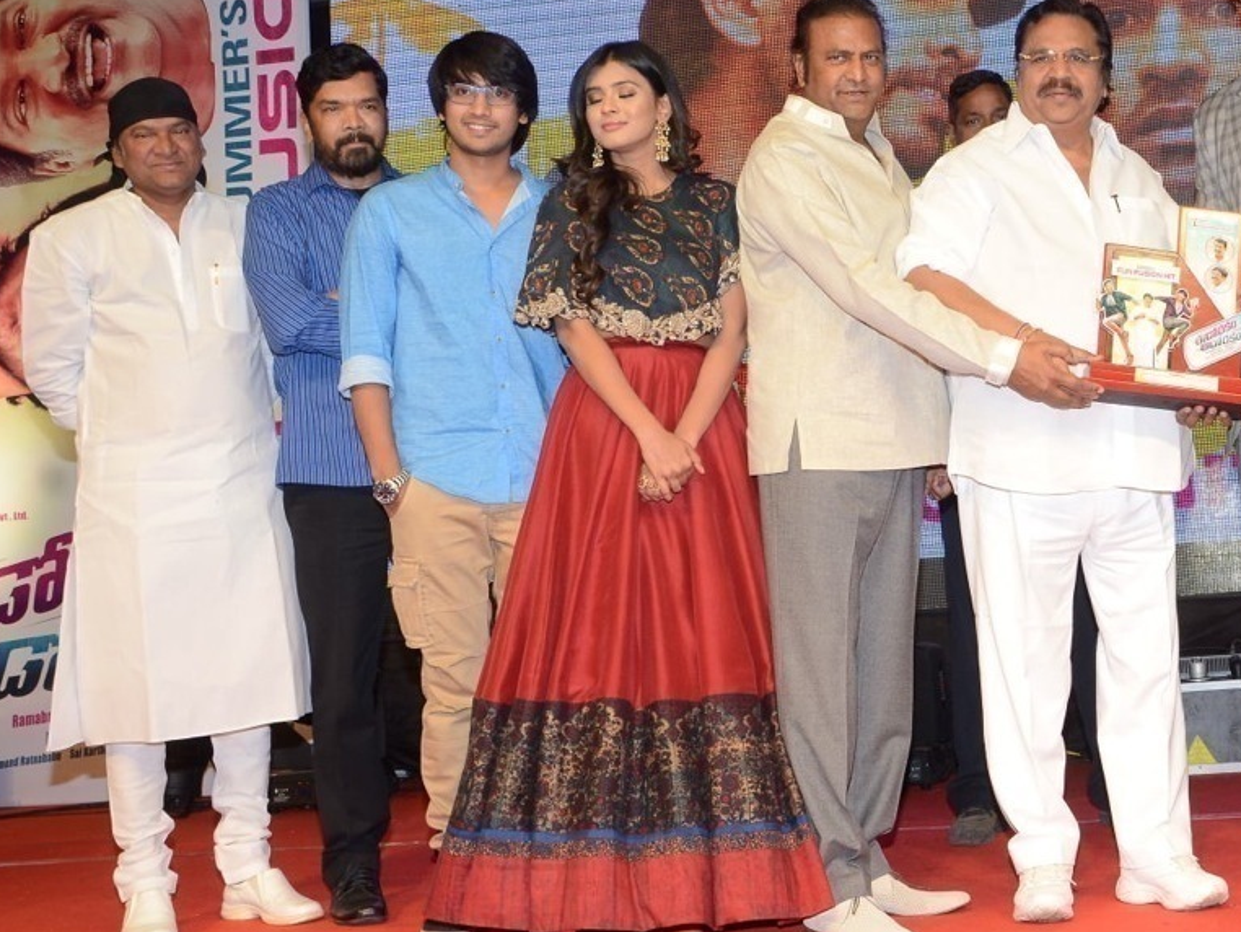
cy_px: 420
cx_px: 1018
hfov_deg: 34.3
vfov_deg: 27.0
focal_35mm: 54
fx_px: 1937
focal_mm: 22
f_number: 6.3
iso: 500
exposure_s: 1/125
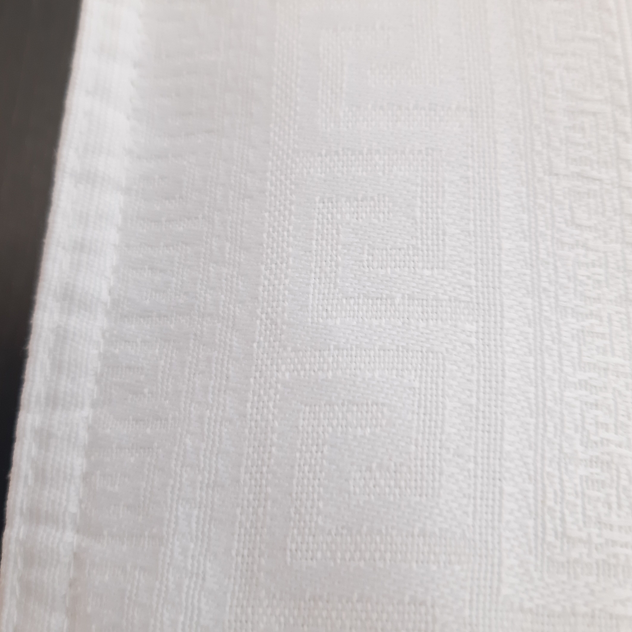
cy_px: 315
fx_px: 661
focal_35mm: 32
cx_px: 317
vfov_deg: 51.1
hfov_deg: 51.1
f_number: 1.7
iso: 200
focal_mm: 3.93
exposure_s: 1/20
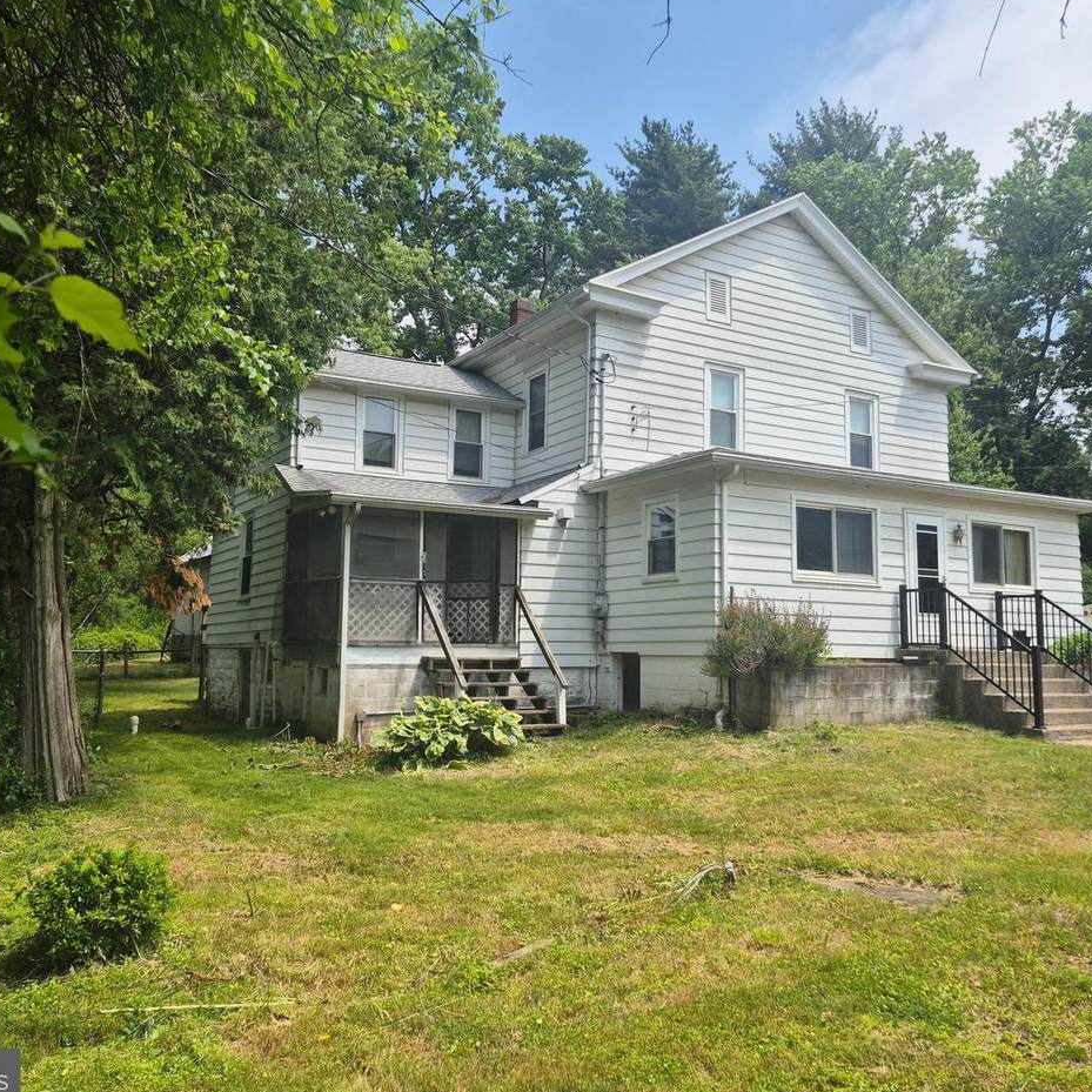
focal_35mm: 28
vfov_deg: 57.3
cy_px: 545
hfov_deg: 57.2
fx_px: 999
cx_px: 589
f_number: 1.8
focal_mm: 5.4
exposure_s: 1/1556
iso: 25
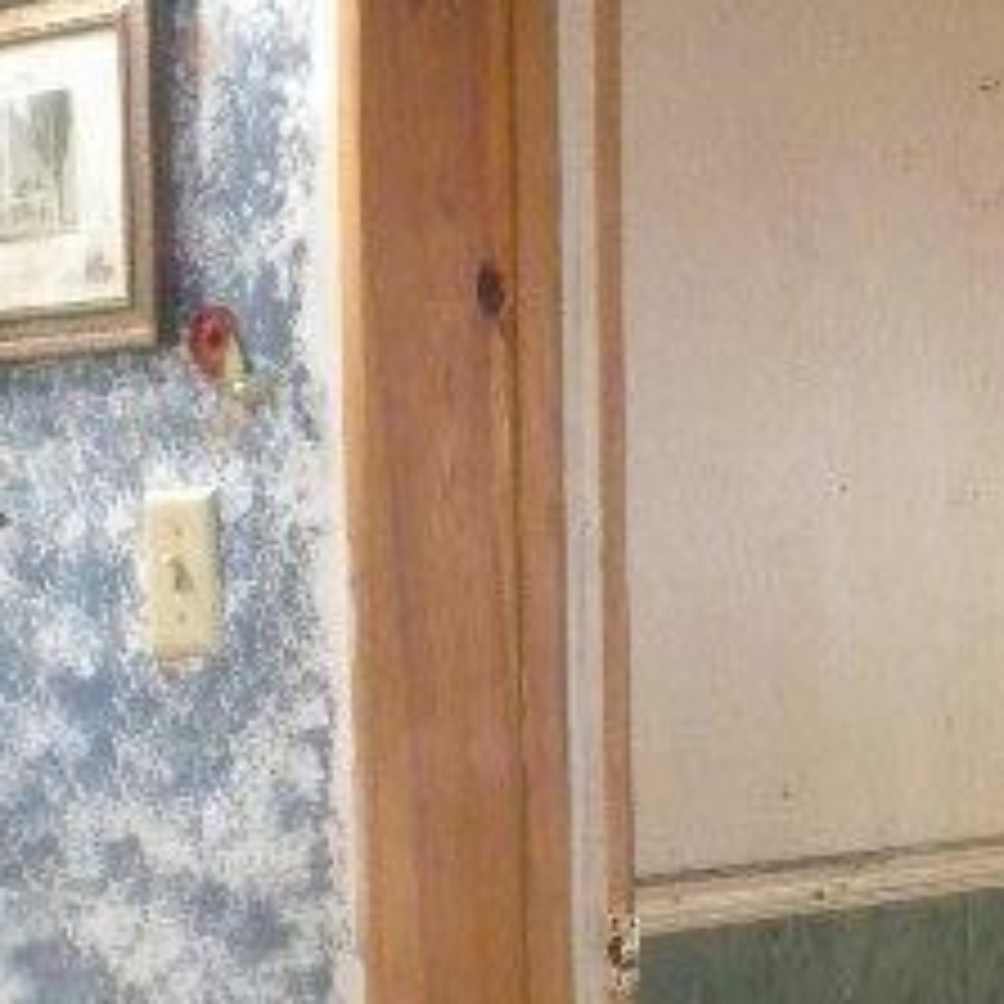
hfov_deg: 18.5
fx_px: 3085
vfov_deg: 18.0
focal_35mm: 94
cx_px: 567
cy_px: 1004
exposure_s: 1/30
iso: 400
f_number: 3.5
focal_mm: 6.6
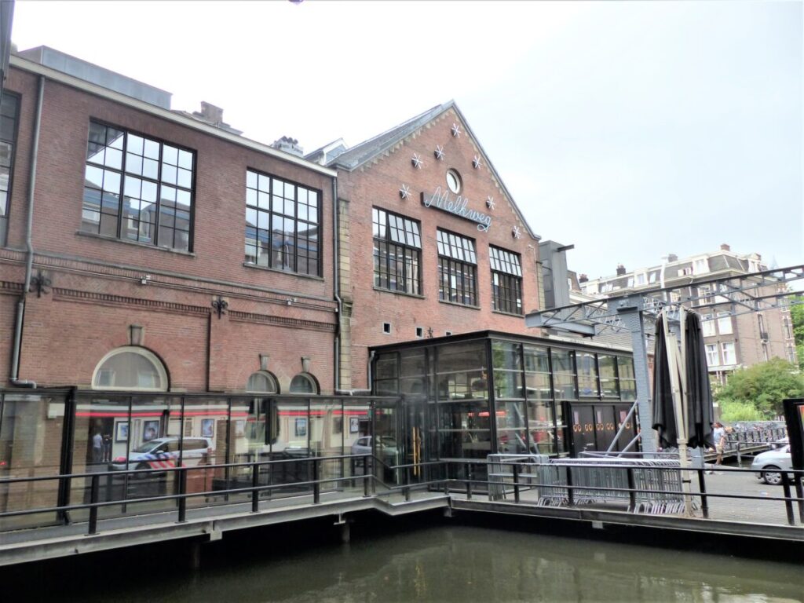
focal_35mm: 26
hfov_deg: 67.3
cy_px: 302
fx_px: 604
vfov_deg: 53.1
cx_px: 402
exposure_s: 1/80
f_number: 2.8
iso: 160
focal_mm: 4.5
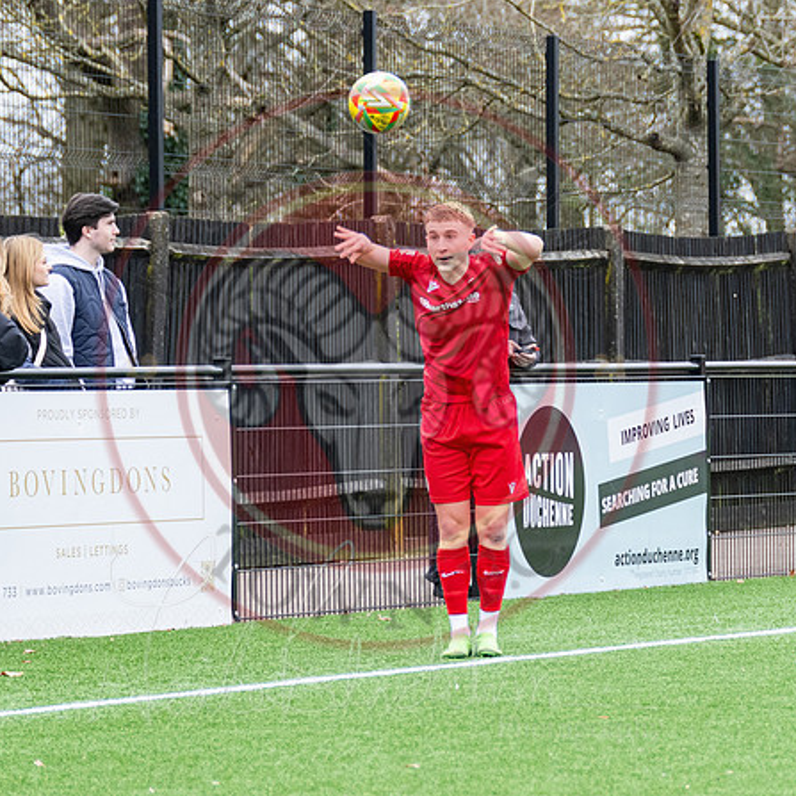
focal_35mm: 235
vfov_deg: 7.4
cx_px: 551
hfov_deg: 7.4
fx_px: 6114
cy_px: 381
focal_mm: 105
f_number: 4
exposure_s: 1/1000
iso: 800
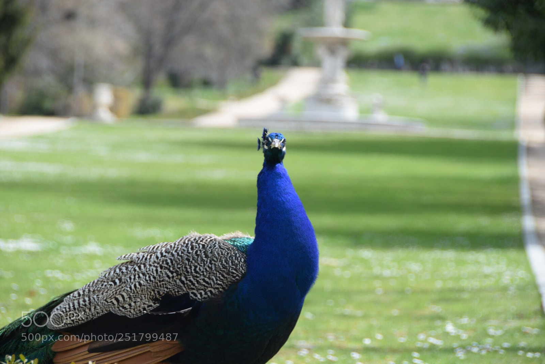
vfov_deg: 7.0
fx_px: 2952
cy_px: 182
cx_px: 272
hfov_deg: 10.5
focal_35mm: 195
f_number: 7.1
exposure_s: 1/160
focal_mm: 130
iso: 100
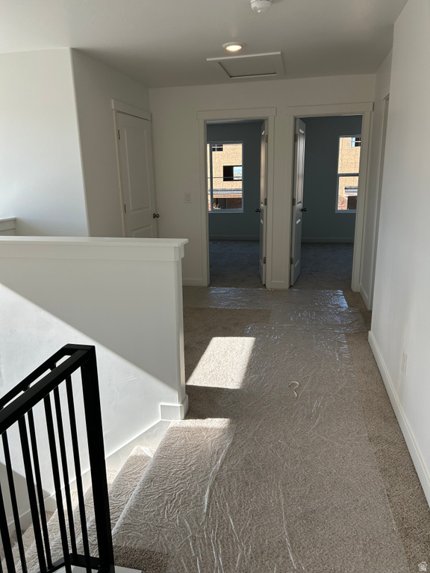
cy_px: 286
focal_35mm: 26
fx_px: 431
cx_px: 215
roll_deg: +1.3
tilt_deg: -13.2
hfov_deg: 53.1
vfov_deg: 67.3
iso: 50
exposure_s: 1/723
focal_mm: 5.7
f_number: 1.5
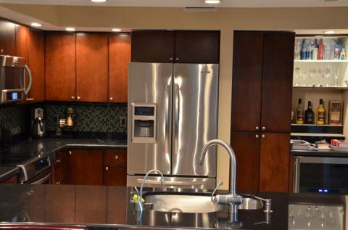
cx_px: 174
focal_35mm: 51
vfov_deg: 26.3
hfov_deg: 39.0
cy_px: 115
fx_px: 492
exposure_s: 1/4
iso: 640
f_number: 8
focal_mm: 34
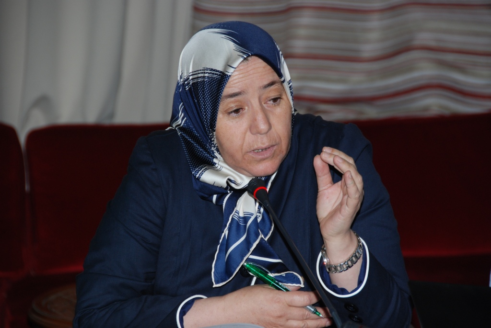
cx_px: 246
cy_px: 164
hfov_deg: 10.1
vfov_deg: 6.8
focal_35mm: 202
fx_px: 2765
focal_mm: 135
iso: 320
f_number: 5.6
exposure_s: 1/60
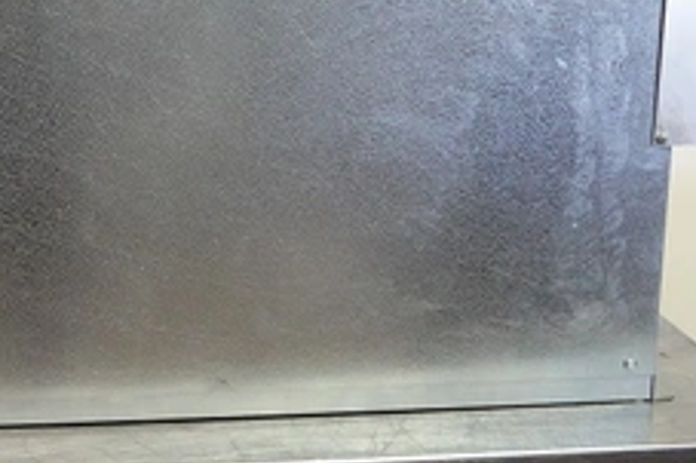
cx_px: 279
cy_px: 71
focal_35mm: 88
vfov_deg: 15.4
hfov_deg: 23.1
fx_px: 1700
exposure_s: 1/100
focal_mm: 19.03
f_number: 5
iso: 3200
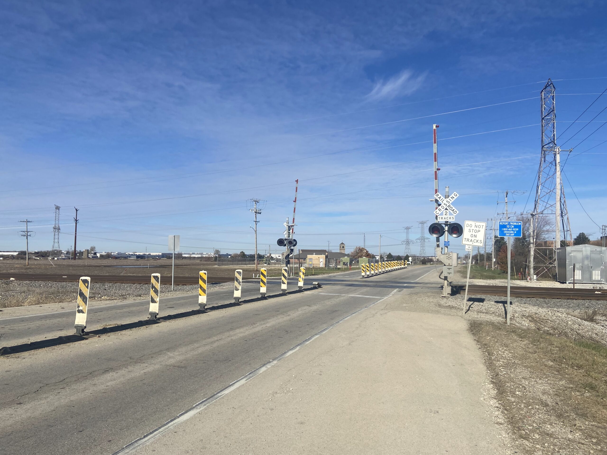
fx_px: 456
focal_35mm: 26
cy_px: 228
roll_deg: -0.7
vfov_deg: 53.1
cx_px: 304
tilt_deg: +3.6
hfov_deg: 67.3
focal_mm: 4.25
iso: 32
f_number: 1.8
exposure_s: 1/5236
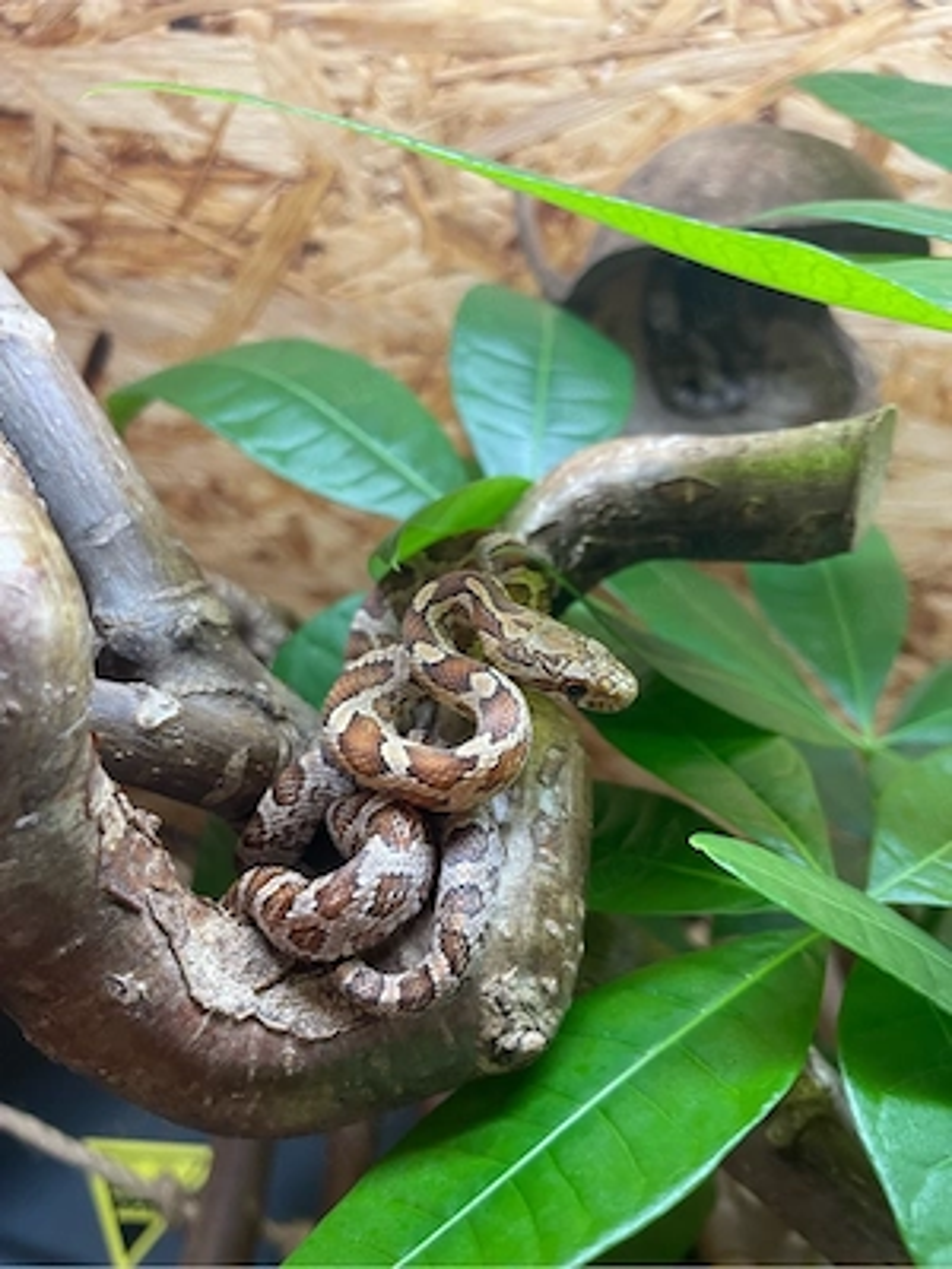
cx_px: 476
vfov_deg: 67.3
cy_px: 634
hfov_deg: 53.1
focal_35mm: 26
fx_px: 953
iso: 64
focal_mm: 4.2
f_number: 1.6
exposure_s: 1/50
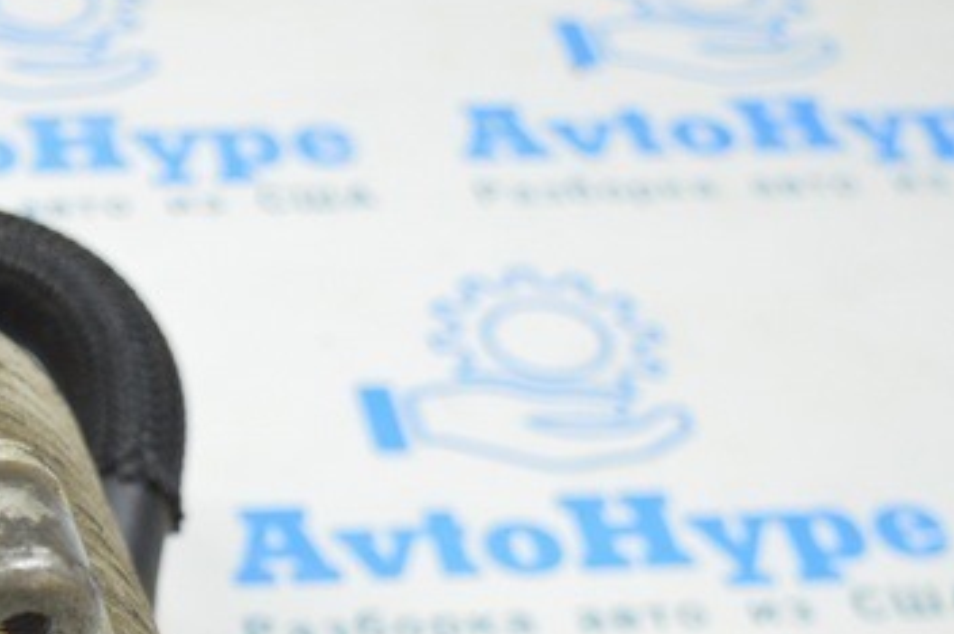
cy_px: 885
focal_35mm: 100
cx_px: -119
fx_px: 2660
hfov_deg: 19.4
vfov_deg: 13.0
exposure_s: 1/40
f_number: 3.8
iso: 400
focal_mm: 23
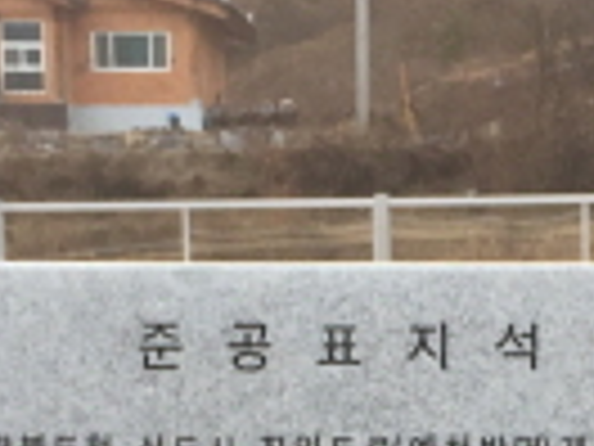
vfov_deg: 10.0
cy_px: 802
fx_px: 2420
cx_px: 518
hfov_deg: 13.9
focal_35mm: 141
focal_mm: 4.15
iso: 40
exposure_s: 1/120
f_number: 2.2
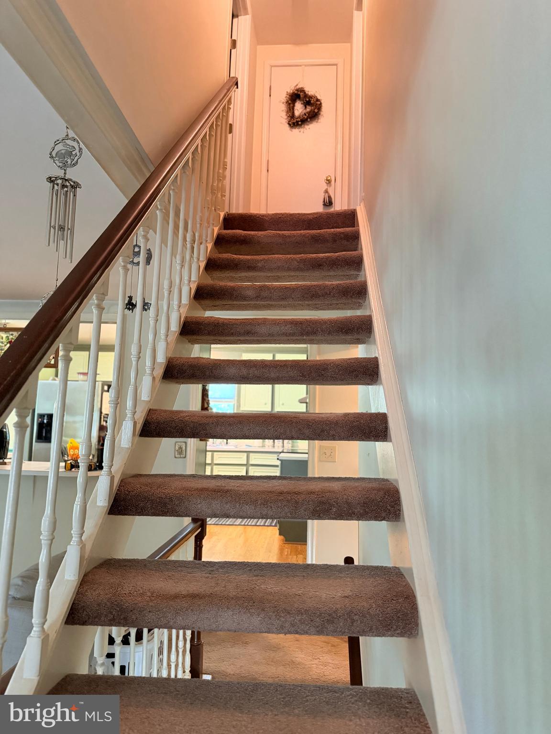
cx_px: 276
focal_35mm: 24
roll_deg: -1.5
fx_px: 509
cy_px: 367
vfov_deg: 71.6
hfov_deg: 56.8
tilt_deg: +6.6
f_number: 1.78
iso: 800
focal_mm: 6.76
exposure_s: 1/60
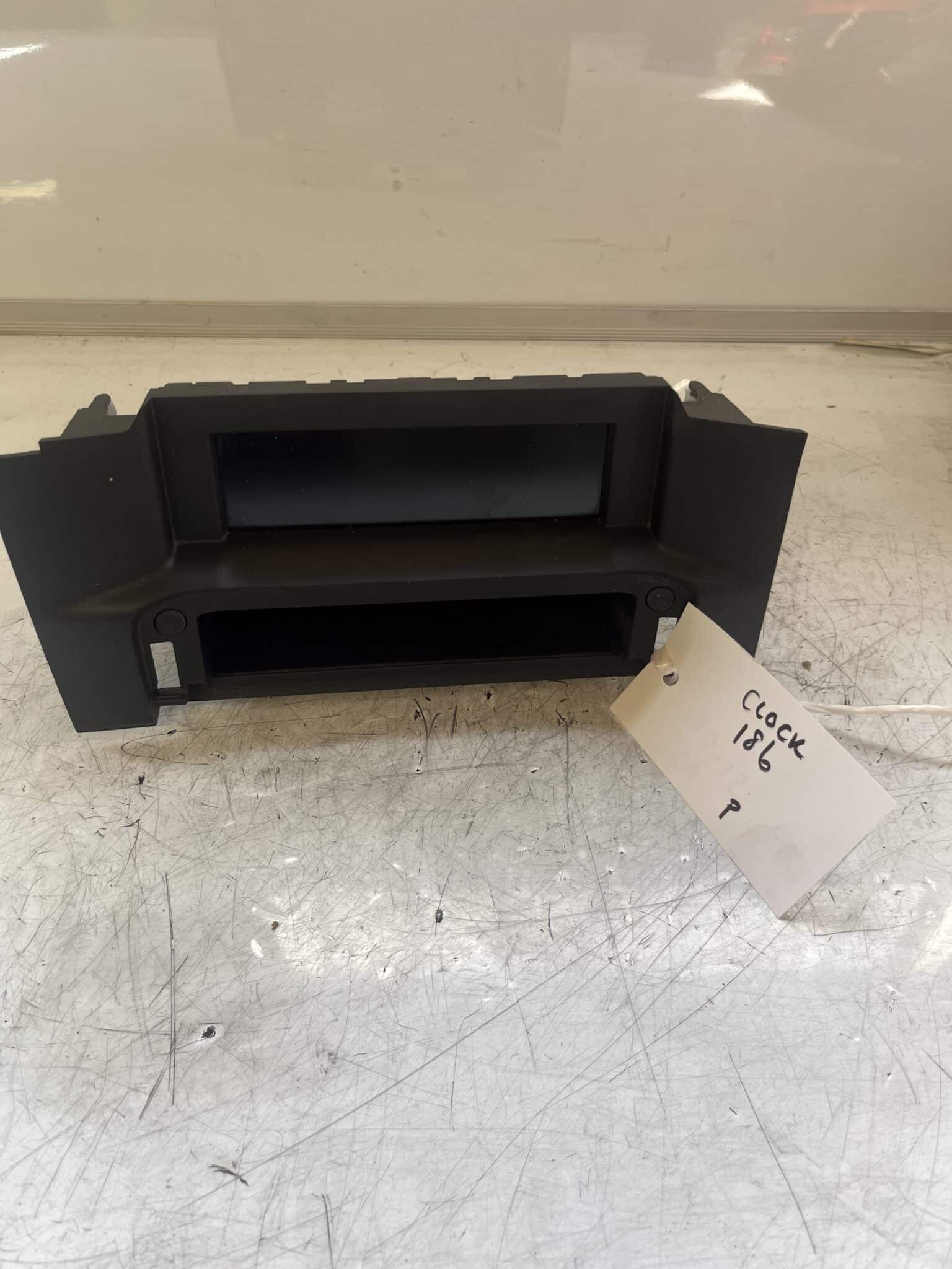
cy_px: 634
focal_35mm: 26
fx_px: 953
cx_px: 476
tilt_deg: -46.5
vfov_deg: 67.3
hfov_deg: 53.1
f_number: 1.6
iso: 64
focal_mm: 5.1
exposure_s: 1/122
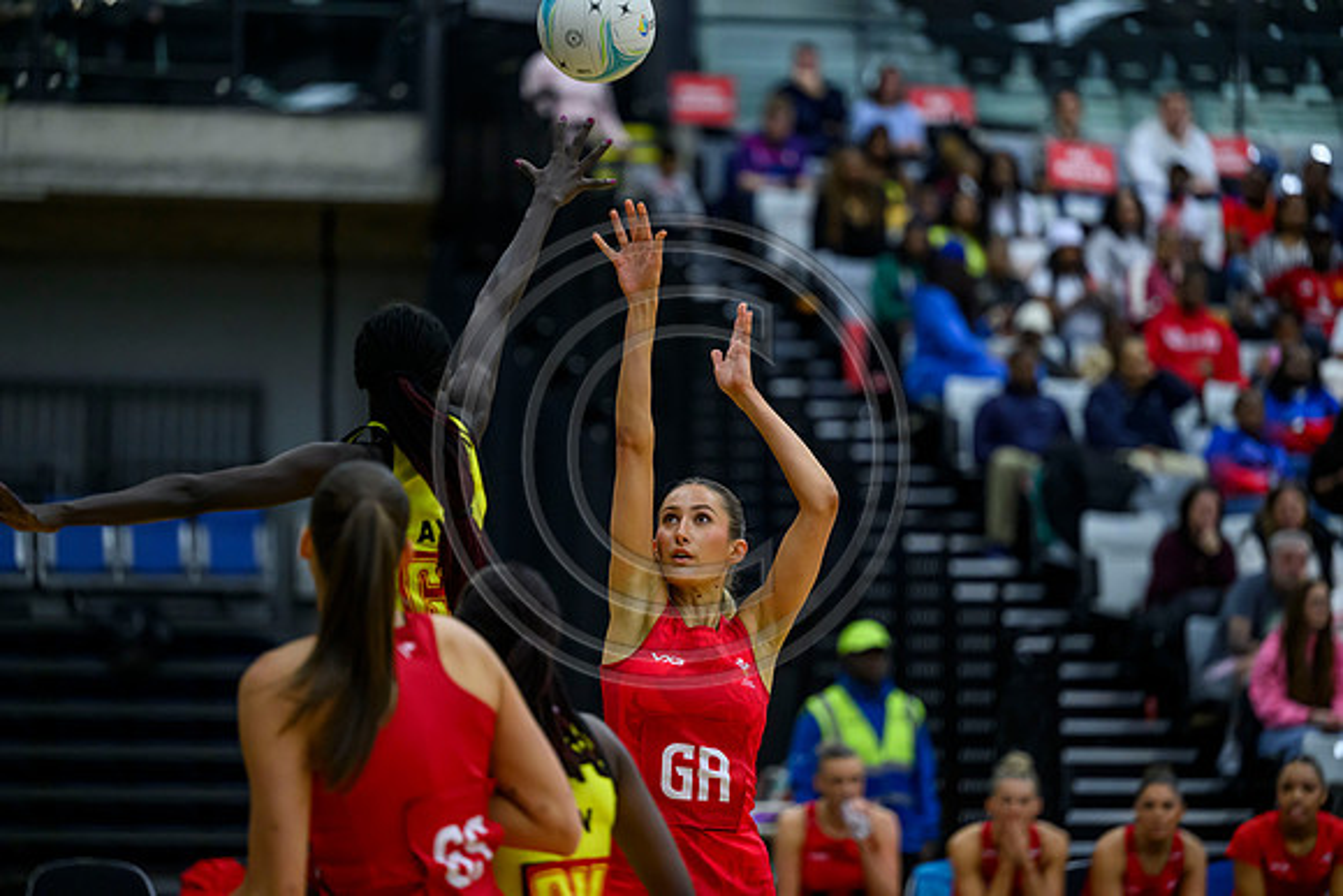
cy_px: 448
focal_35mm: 175
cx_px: 672
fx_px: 6530
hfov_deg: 11.7
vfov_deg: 7.9
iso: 4000
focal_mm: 175
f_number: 2.8
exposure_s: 1/1250
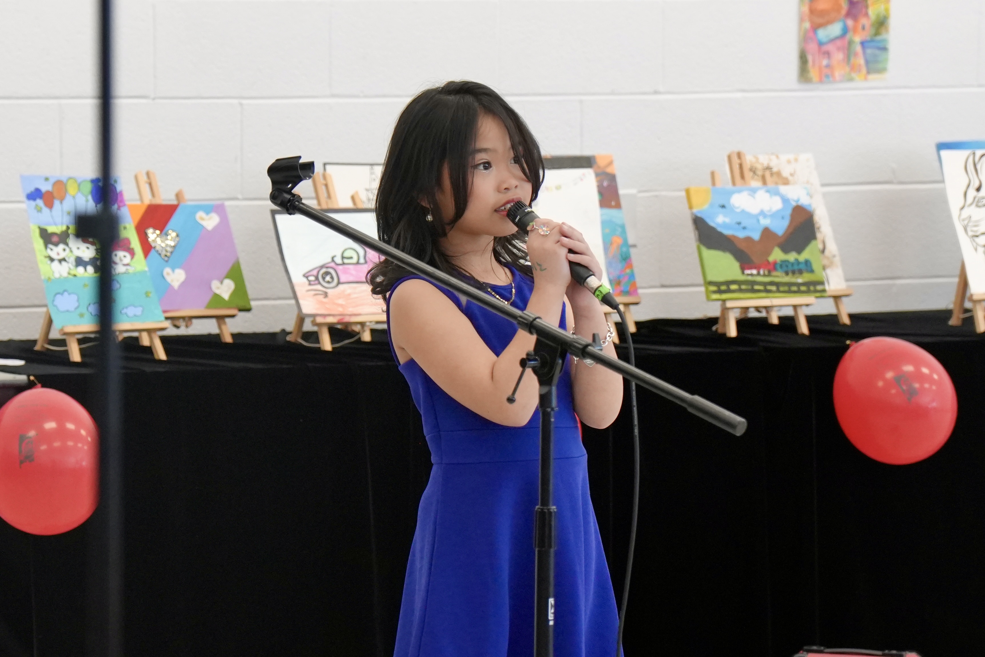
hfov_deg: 19.5
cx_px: 492
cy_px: 328
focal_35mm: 105
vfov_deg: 13.0
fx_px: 2873
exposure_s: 1/160
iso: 1000
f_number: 4
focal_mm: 70
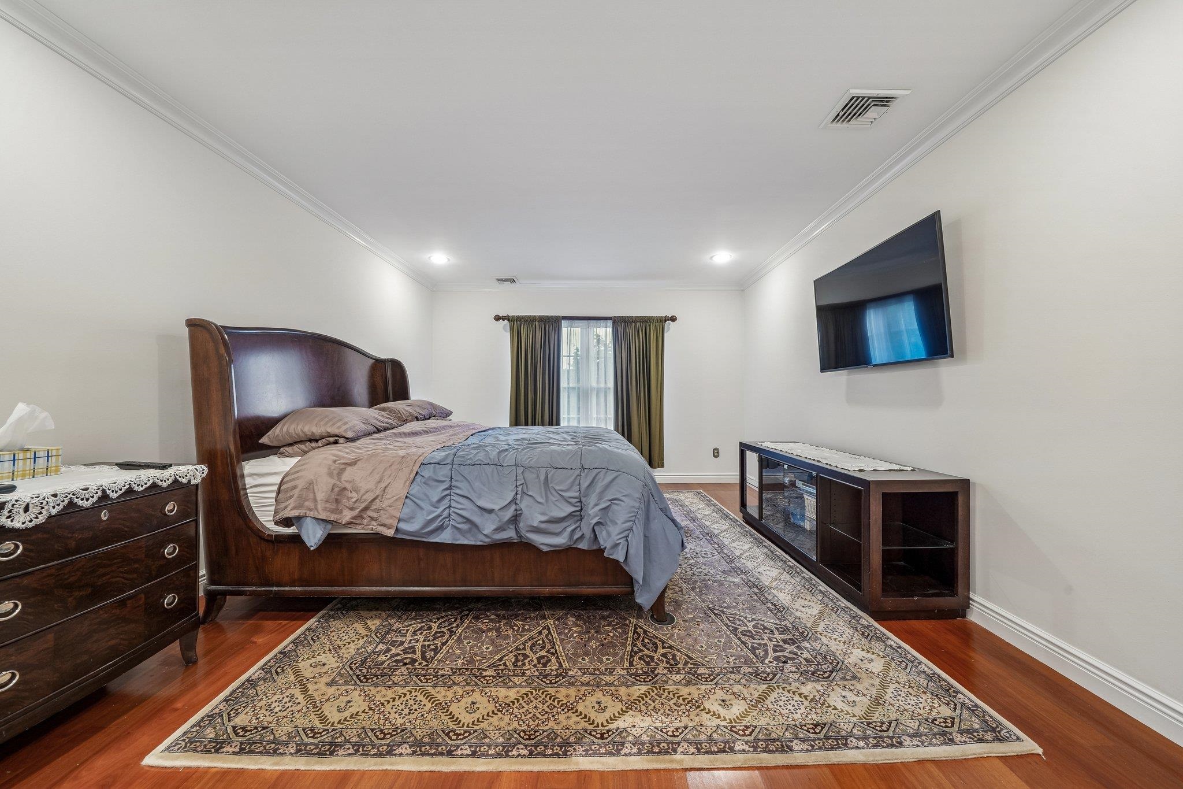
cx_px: 592
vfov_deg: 85.4
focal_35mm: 13
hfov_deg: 108.3
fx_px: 427
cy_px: 394
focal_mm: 13
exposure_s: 1/1.67
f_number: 9
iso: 200
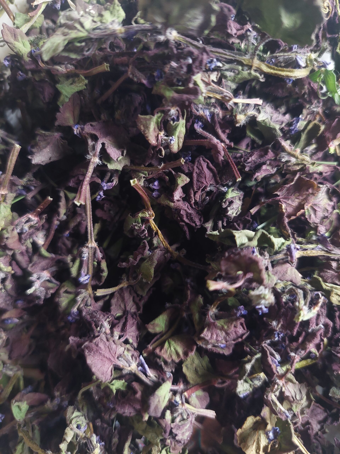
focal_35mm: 24
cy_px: 227
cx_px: 170
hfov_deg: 56.8
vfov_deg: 71.6
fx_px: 314
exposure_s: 1/33
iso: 400
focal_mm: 5.23
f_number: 1.8
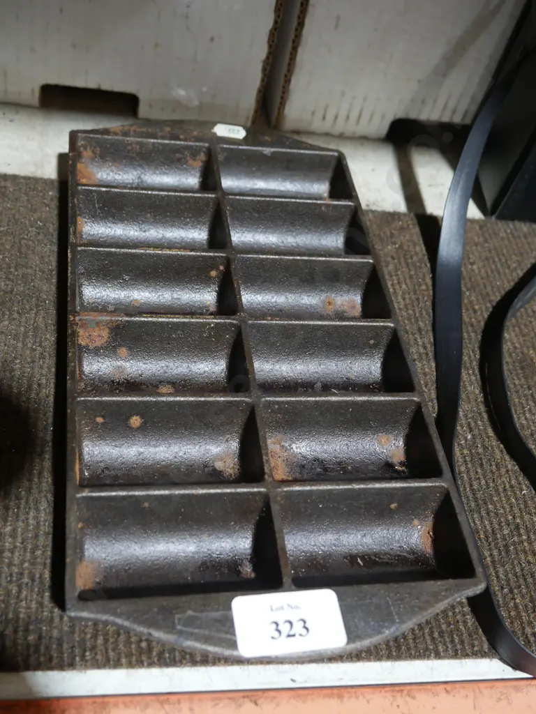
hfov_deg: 36.0
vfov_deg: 46.8
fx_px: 826
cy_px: 357
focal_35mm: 40
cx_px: 268
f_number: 4.5
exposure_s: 1/60
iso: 1000
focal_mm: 20
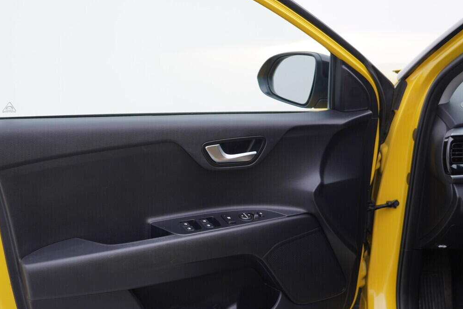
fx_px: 669
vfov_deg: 25.8
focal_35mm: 52
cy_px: 218
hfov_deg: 38.0
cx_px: 184
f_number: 3.2
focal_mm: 24
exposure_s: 1/50
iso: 125
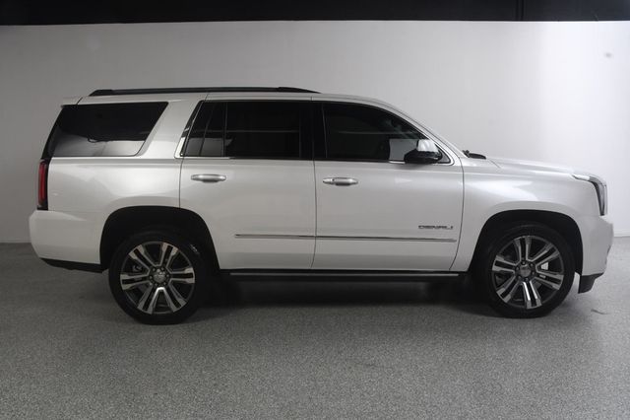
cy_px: 210
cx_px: 315
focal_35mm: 30
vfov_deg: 43.6
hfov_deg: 62.0
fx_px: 525
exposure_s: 1/160
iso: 100
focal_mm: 20
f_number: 11
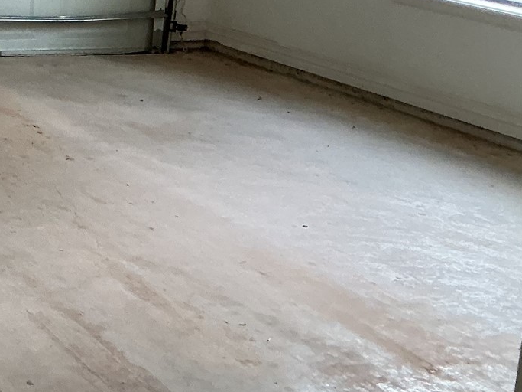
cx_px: -259
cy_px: 8
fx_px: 1312
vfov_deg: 16.6
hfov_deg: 19.6
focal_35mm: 87
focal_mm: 3
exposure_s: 1/60
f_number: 1.8
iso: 100
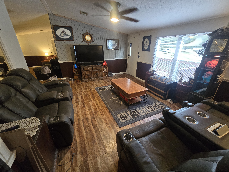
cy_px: 86
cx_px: 114
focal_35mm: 13
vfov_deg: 89.9
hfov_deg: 106.2
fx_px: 86
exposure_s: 1/60
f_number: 2.2
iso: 500
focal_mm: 2.2
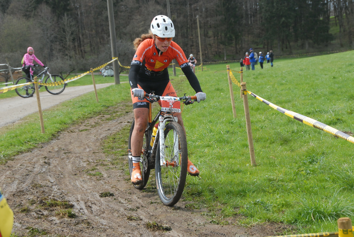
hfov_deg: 20.9
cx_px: 177
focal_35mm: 98
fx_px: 960
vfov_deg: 14.1
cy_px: 118
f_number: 10
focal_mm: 65
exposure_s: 1/350
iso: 400
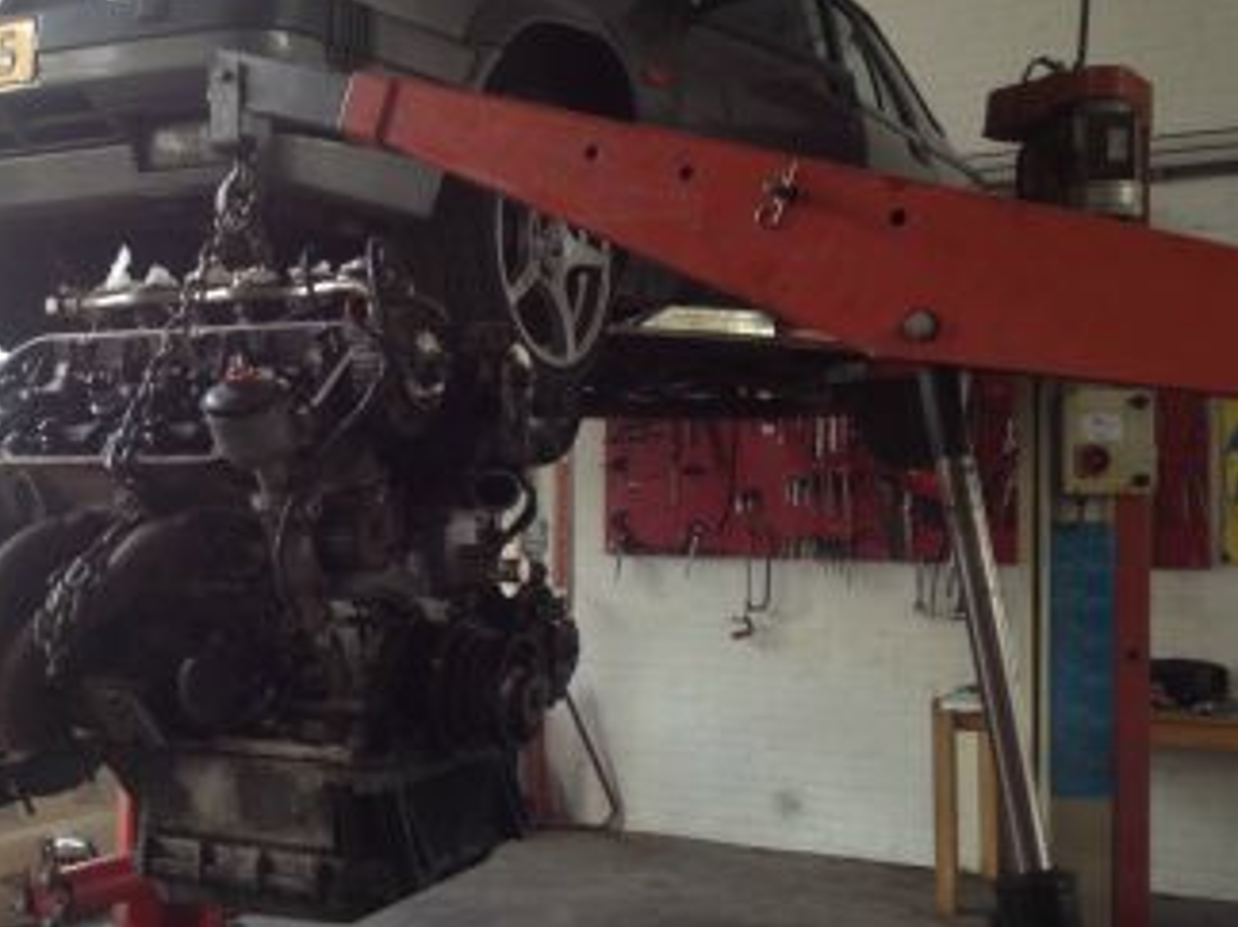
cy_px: 460
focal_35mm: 52
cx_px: 383
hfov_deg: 36.3
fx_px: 1859
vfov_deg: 28.0
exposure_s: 1/24
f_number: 2.4
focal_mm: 4.28
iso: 64
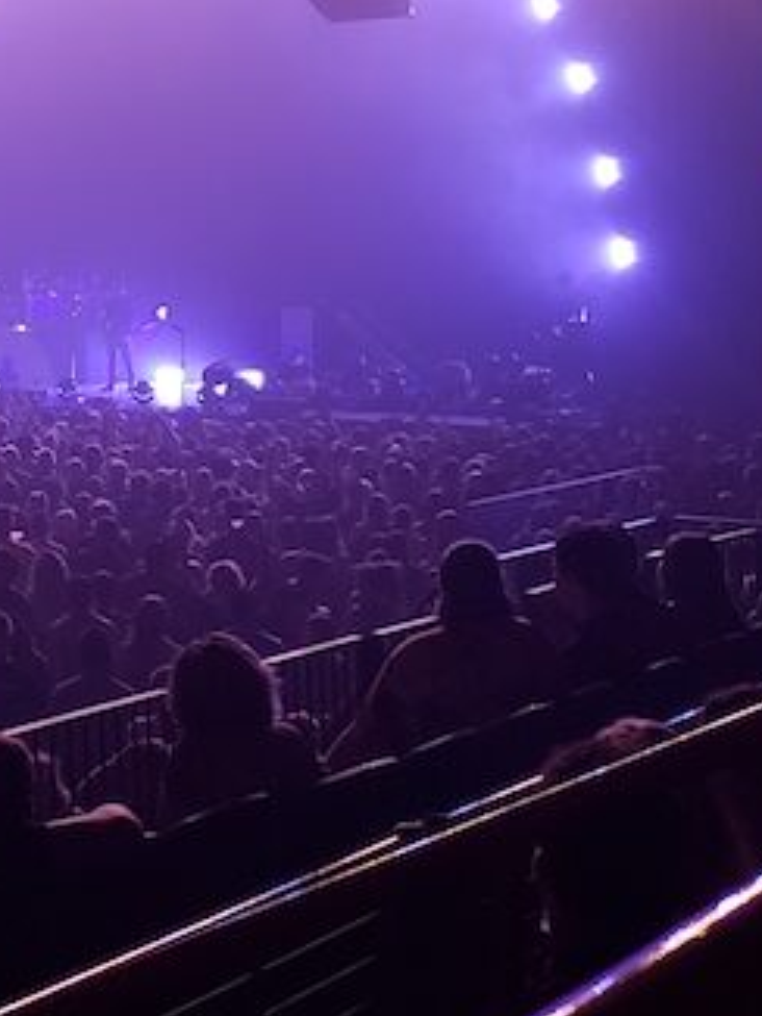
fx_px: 1467
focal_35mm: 50
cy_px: 327
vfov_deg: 37.7
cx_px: -117
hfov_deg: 26.4
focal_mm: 4.3
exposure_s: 1/50
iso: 250
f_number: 1.5
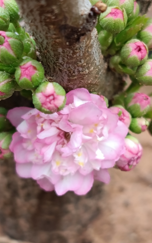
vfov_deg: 25.2
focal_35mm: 82
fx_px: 543
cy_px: 121
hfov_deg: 15.9
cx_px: 87
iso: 53
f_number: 1.59
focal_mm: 4.94
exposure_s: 1/361
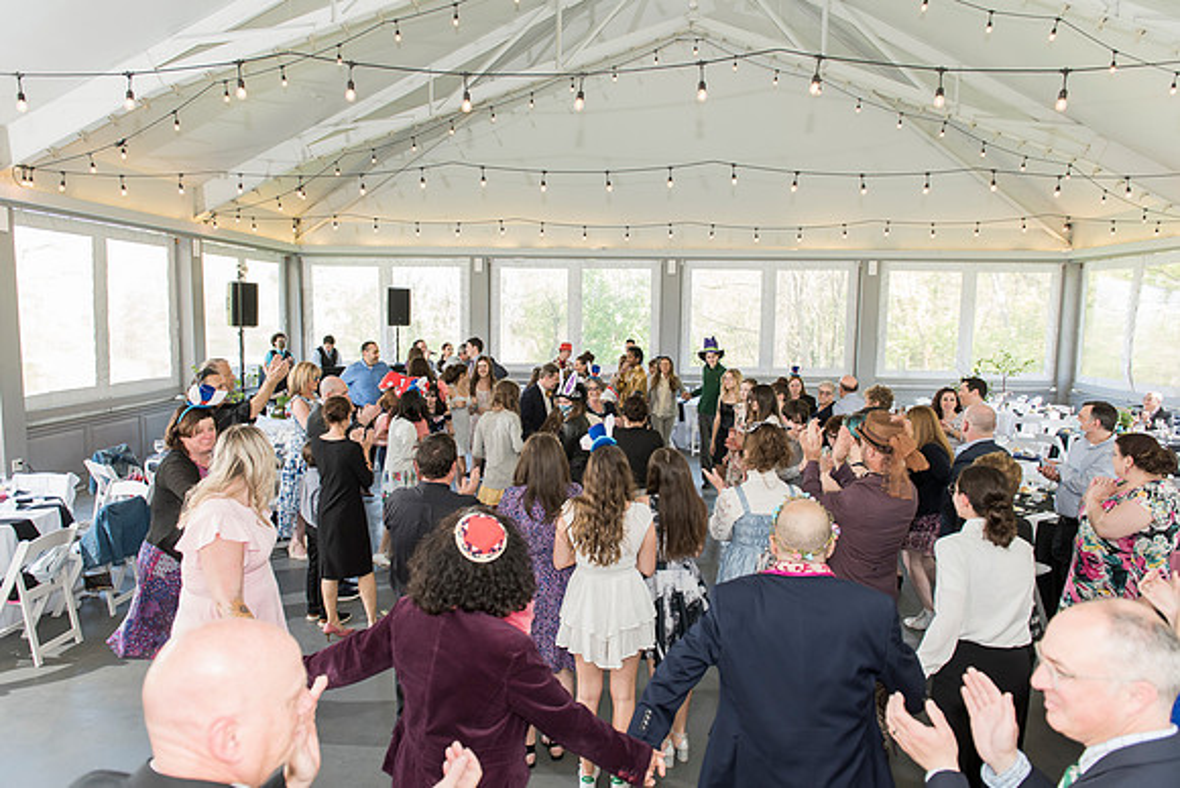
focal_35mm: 24
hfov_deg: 73.7
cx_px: 590
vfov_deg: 53.2
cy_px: 394
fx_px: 787
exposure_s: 1/160
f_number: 4
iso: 640
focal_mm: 24
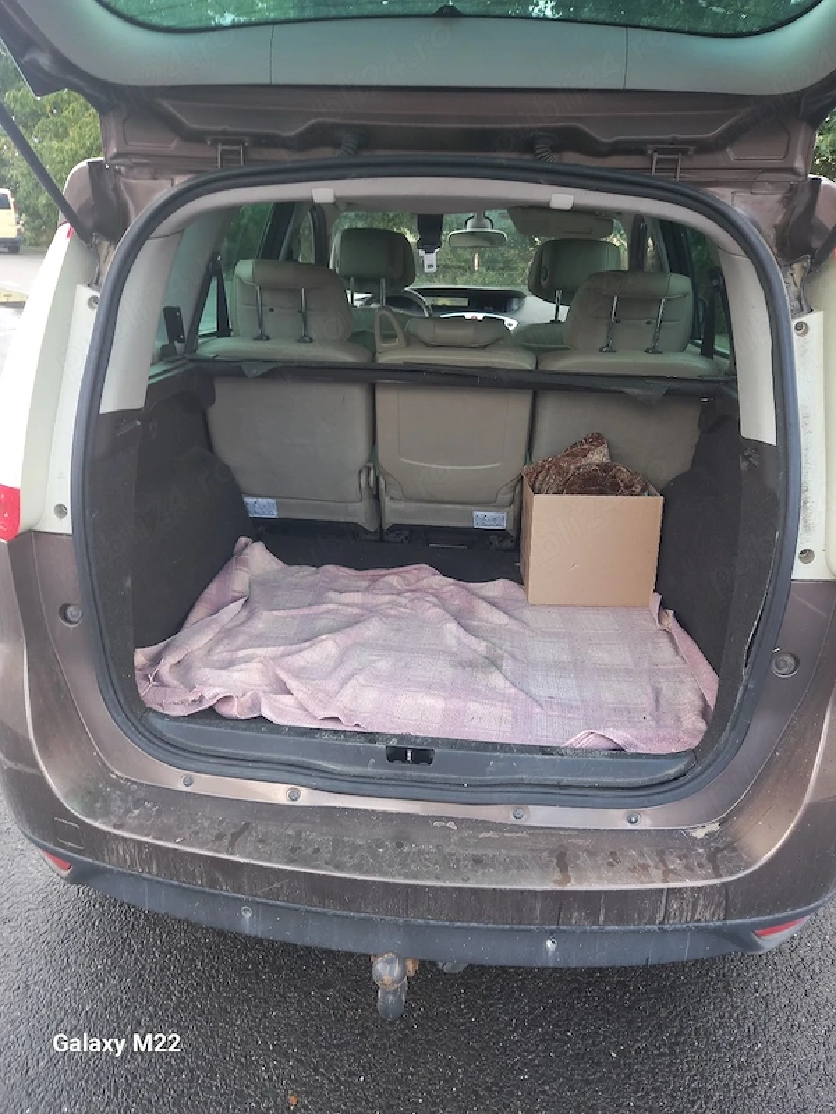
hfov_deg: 54.9
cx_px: 418
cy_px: 557
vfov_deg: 69.4
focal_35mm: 25
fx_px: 805
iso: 50
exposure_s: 1/50
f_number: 2
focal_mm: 4.6
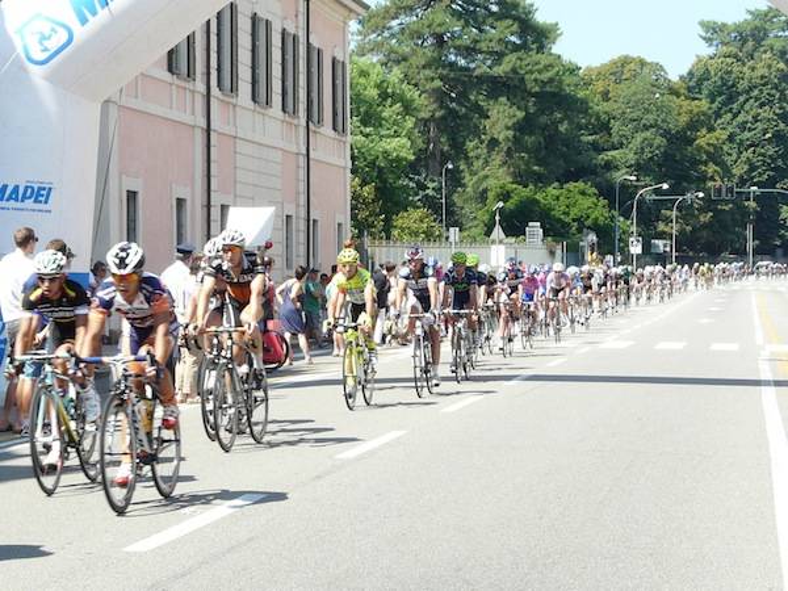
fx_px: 2436
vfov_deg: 13.8
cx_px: 394
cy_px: 296
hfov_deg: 18.4
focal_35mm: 107
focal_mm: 11.1
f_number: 5
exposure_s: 1/200
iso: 100
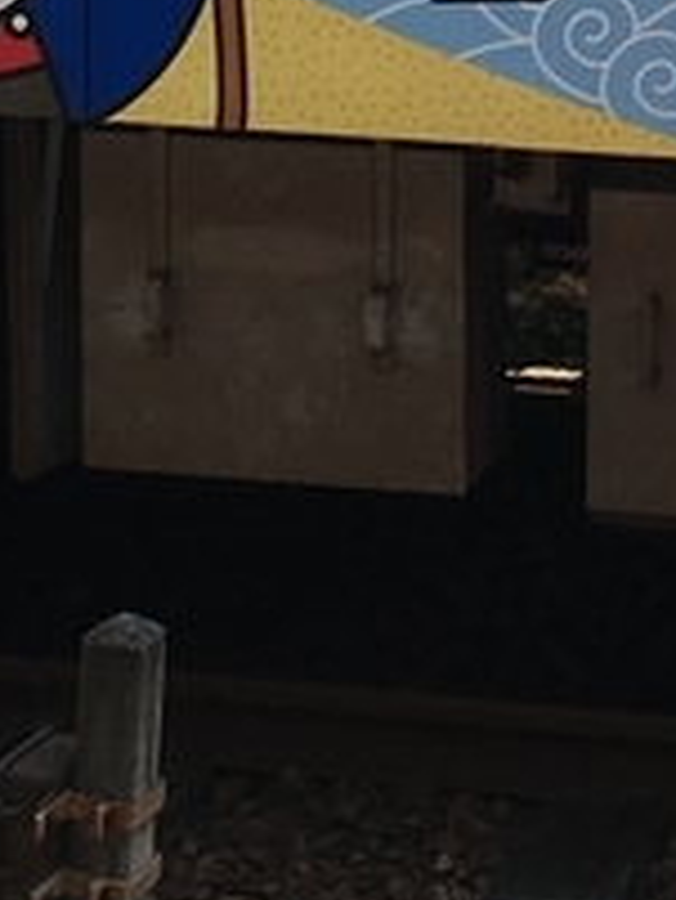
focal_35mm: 173
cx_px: 743
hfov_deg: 8.5
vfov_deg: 11.2
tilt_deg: -10.5
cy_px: -215
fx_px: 4500
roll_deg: +0.0
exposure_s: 1/884
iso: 25
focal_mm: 4.15
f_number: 2.2
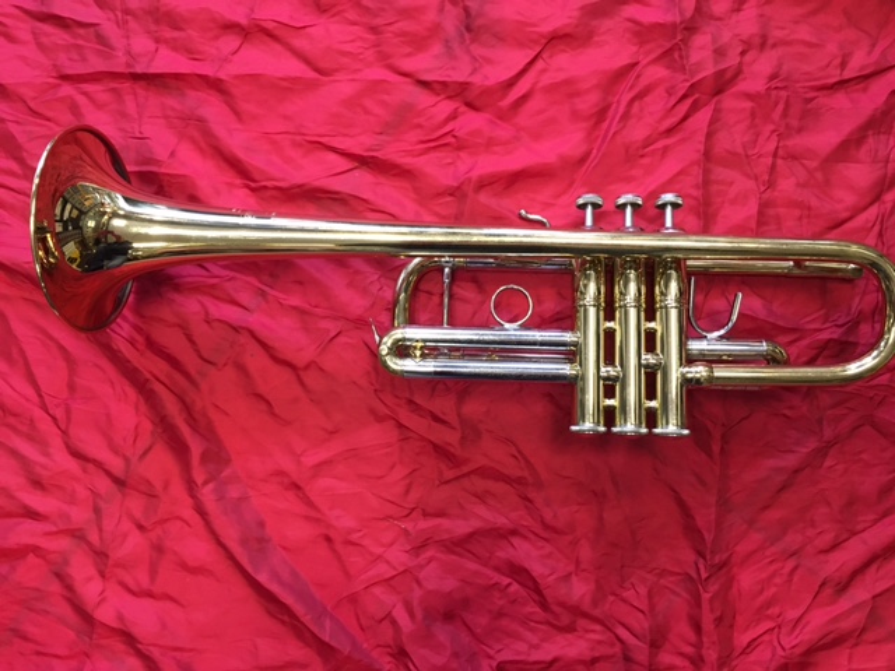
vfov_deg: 48.2
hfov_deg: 61.7
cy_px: 336
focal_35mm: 29
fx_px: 750
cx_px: 448
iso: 250
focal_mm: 4.15
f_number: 2.2
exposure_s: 1/33
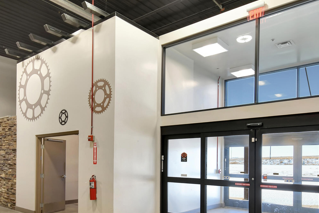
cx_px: 119
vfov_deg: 43.5
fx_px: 257
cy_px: 160
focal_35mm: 29
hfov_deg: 62.7
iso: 220
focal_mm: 10
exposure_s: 1/15
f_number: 6.3
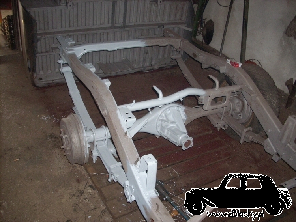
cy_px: 111
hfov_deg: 50.1
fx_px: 316
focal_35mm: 37
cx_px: 148
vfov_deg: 38.7
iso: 200
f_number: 2.8
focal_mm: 6.2
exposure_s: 1/60
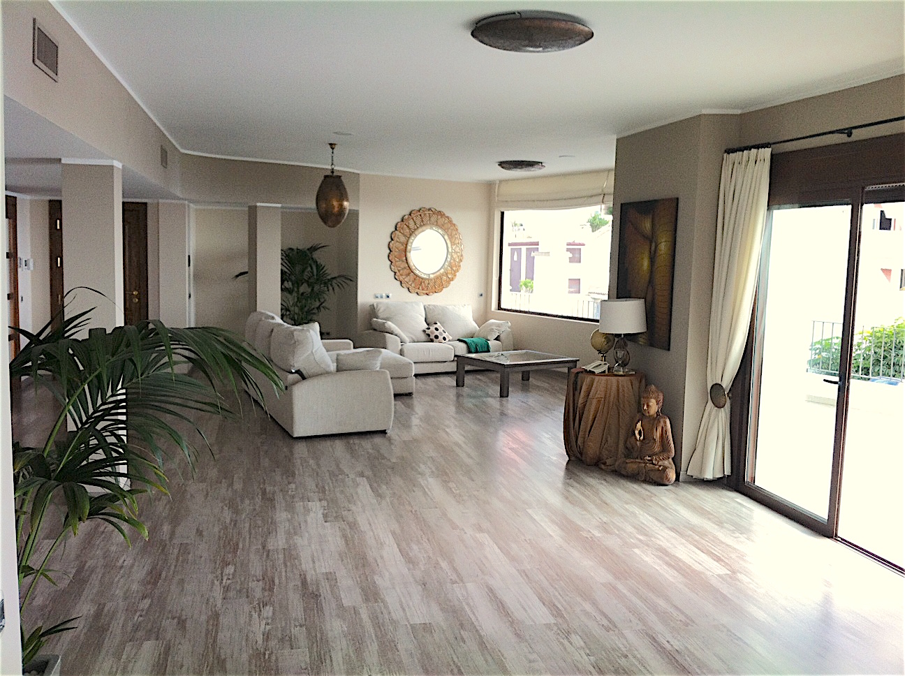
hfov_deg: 52.7
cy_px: 338
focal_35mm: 35
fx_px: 914
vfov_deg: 40.6
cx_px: 452
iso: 100
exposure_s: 1/120
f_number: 2.8
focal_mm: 3.85
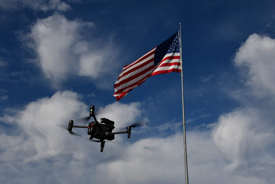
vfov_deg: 26.5
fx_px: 390
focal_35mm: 51
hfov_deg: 38.9
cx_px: 138
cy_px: 92
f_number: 11
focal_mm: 34
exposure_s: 1/500
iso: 100
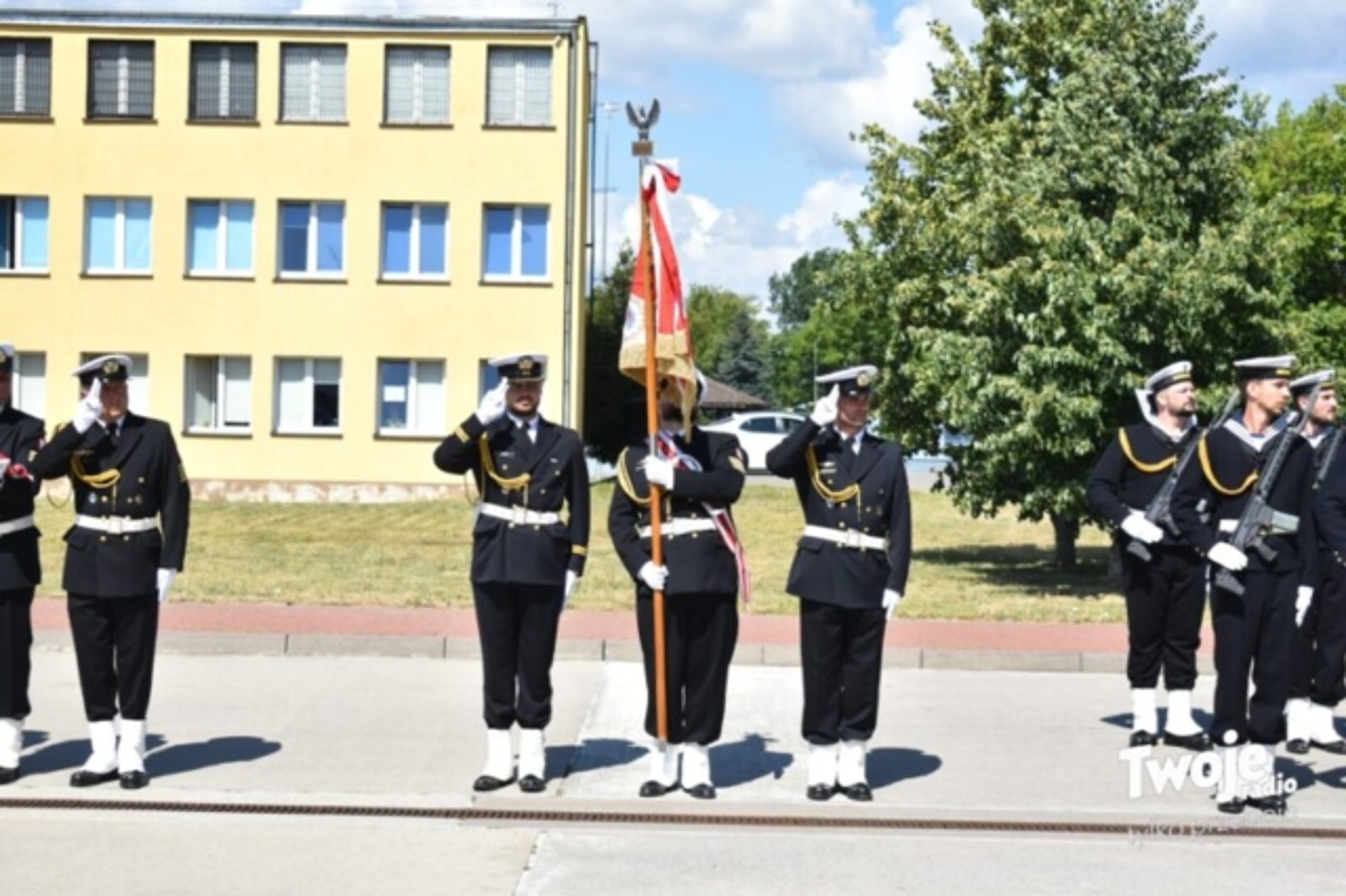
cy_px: 448
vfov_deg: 21.5
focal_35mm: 63
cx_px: 673
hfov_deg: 31.9
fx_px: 2354
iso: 400
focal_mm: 42
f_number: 5.6
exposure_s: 1/1600
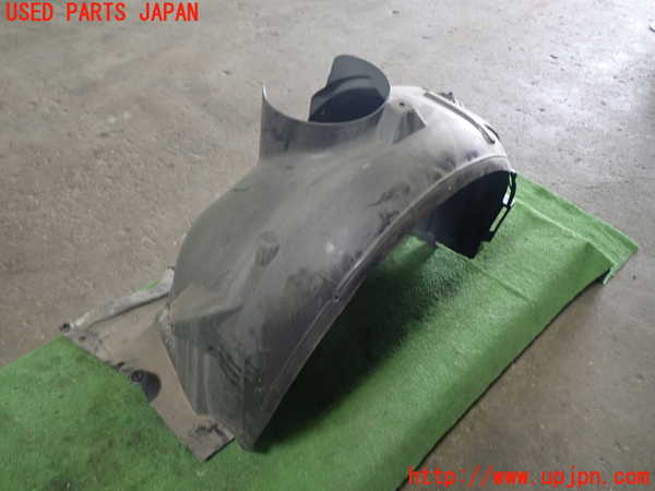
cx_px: 328
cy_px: 246
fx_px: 568
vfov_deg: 46.8
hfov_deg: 60.0
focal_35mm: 30
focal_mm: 5.4
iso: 320
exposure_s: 1/30
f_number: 2.3
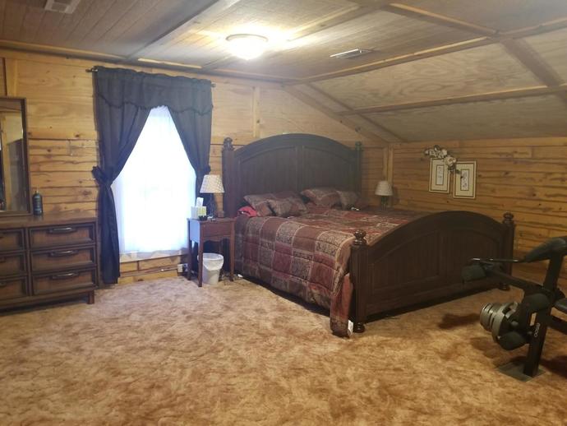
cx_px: 284
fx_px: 426
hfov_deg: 67.3
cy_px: 213
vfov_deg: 53.1
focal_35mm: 26
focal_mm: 4.3
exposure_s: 1/11
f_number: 1.7
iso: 200
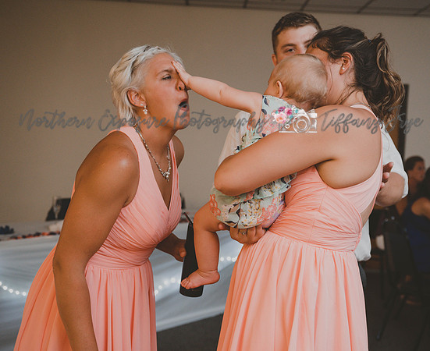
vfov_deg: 26.5
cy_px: 169
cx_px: 245
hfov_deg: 32.2
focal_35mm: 58
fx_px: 745
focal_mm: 49
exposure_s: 1/60
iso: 2000
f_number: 4
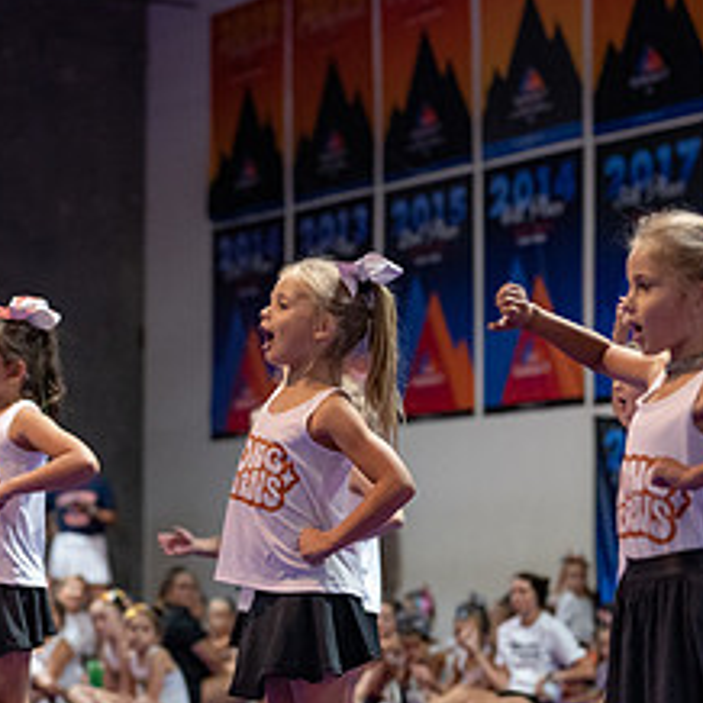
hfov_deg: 15.4
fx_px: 2596
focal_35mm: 113
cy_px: 508
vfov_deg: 15.4
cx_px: 397
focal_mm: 50
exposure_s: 1/1000
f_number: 1.8
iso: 3200
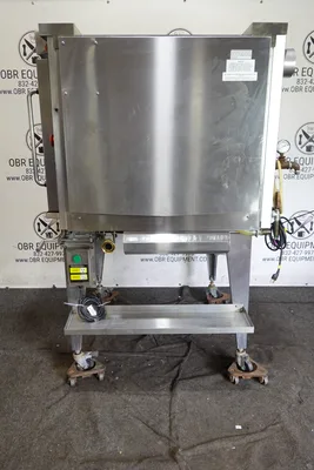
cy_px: 235
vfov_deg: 63.6
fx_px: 379
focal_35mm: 29
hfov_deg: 45.0
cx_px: 157
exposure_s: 1/30
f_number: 3.2
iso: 400
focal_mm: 10.83
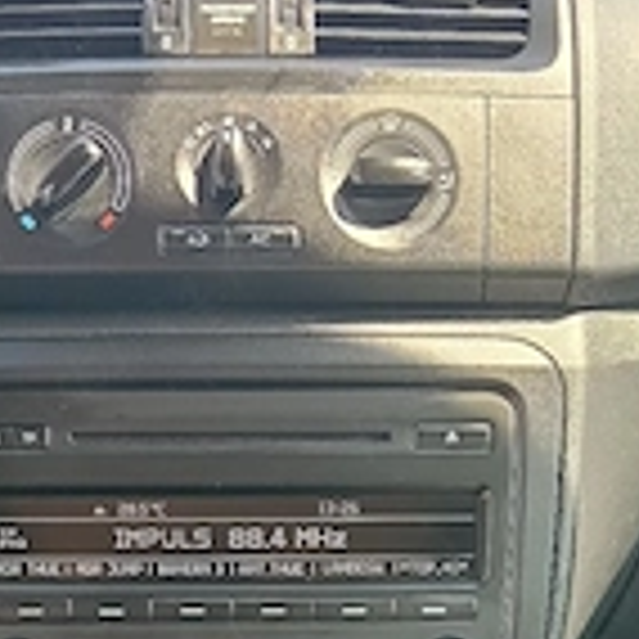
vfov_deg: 23.7
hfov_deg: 25.6
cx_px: 230
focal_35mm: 67
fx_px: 1399
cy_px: 742
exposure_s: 1/101
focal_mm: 3.98
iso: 320
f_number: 1.8
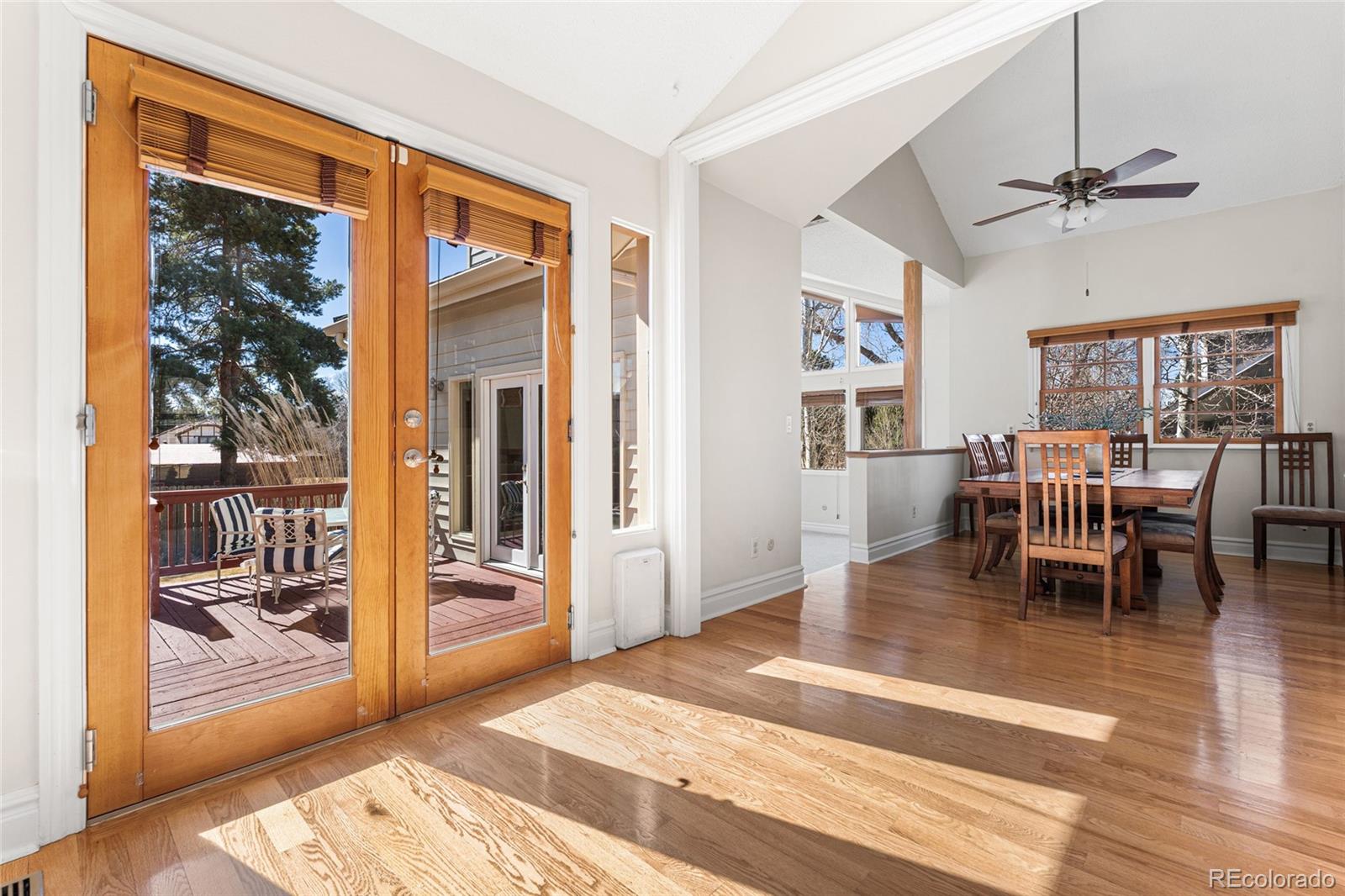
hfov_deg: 96.7
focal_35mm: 16
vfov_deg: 73.7
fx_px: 598
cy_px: 448
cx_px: 672
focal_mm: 16
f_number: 8
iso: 100
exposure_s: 1/5
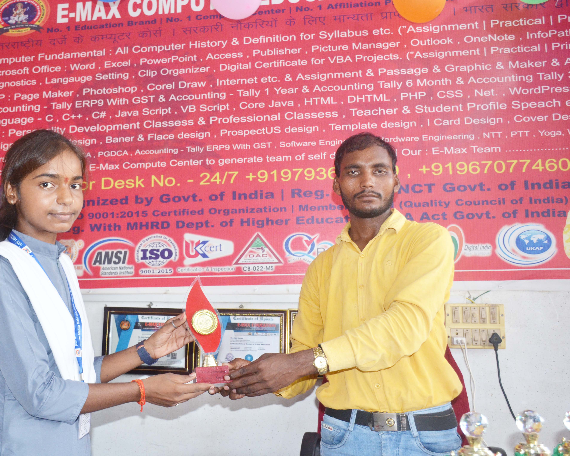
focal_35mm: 42
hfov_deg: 43.9
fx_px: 702
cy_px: 220
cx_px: 222
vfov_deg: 36.0
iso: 800
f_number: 5
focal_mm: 23
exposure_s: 1/60
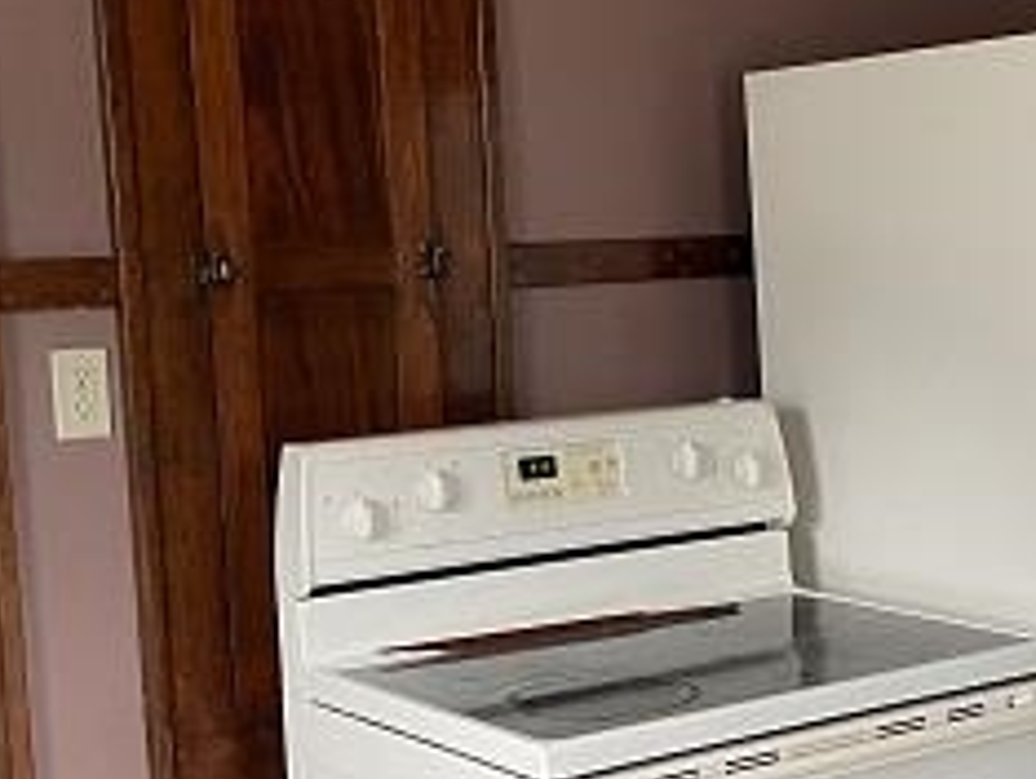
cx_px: 850
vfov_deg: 20.7
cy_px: 496
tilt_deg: -8.4
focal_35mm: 71
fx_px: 2127
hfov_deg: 26.8
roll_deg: +1.6
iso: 125
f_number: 1.6
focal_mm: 4.2
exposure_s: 1/100
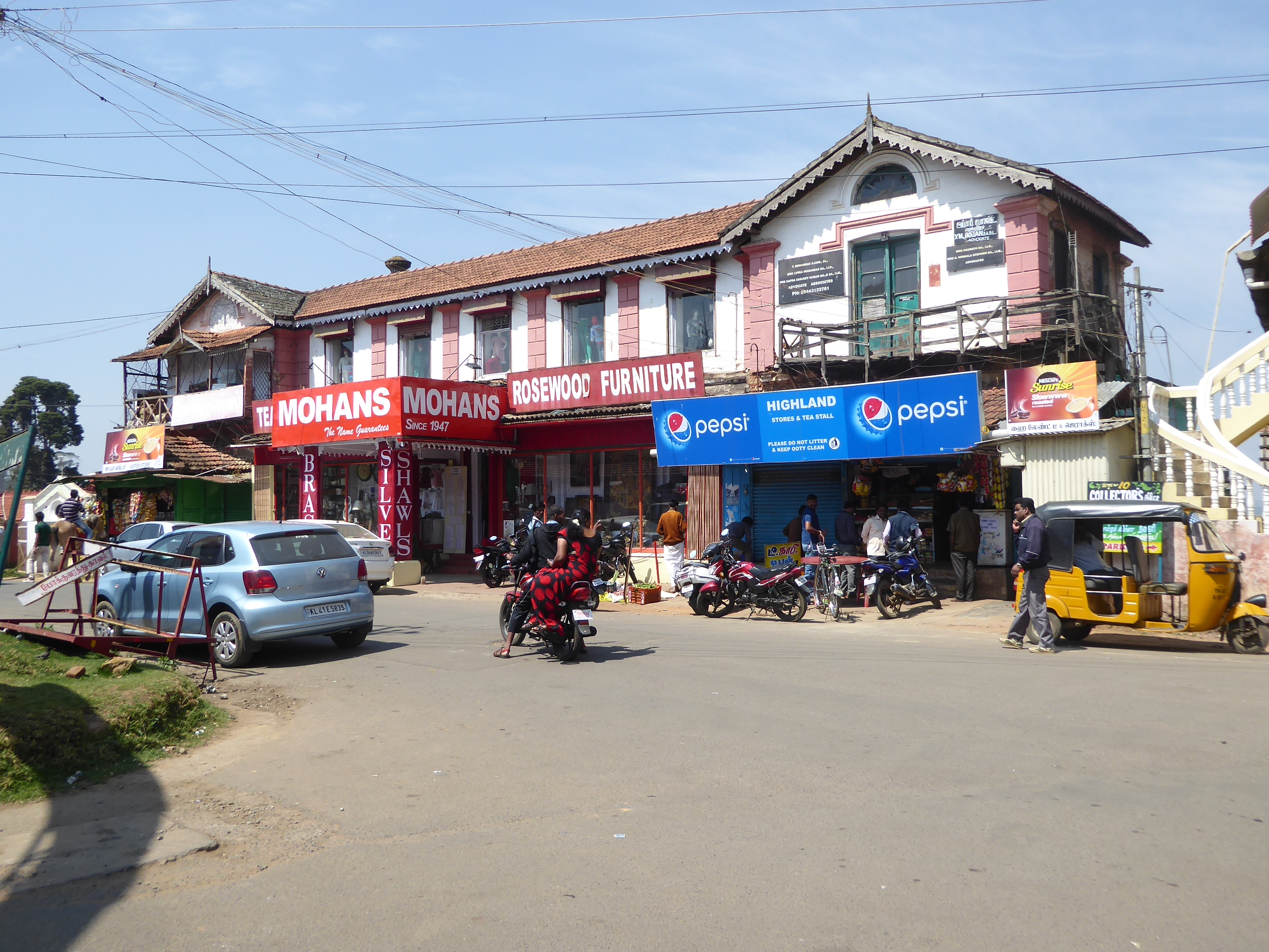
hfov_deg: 56.8
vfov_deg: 44.2
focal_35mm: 32
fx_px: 1173
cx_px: 634
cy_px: 476
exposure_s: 1/640
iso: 80
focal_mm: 5.4
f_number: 3.5
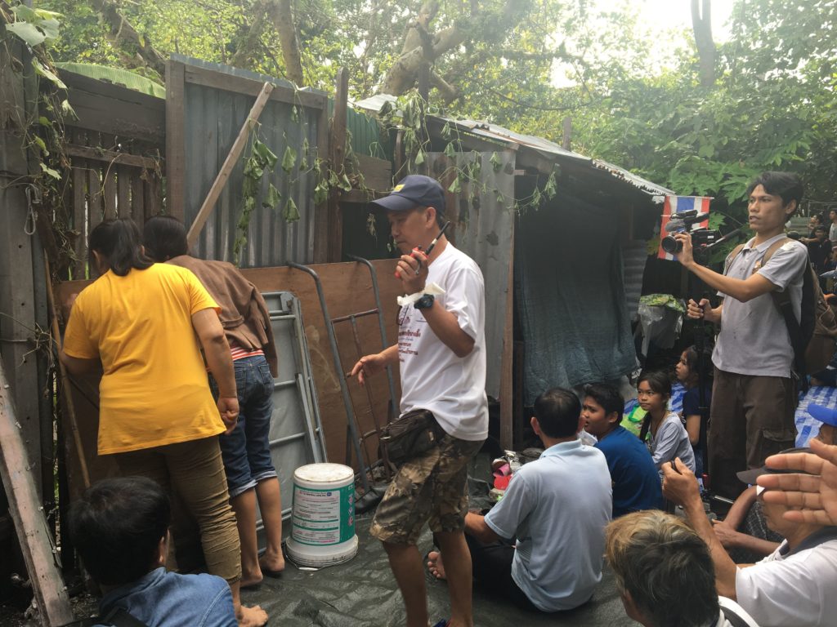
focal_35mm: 29
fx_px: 701
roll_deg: +0.1
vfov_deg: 48.2
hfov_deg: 61.7
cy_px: 314
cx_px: 418
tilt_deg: -6.0
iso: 25
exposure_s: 1/189
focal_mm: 4.15
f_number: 2.2
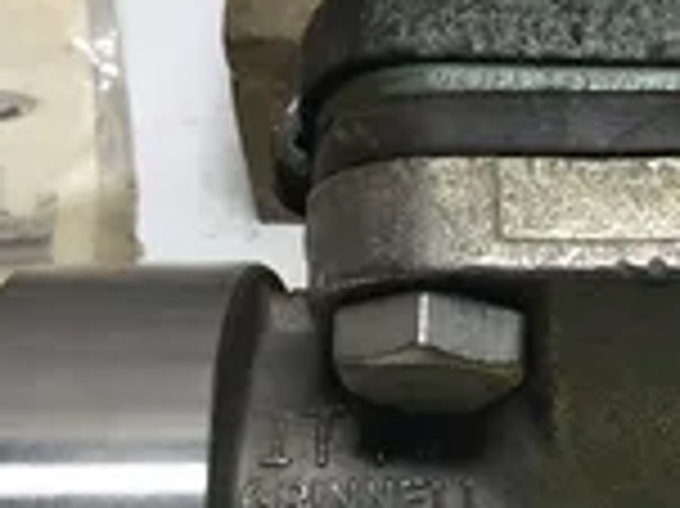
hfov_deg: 22.3
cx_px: 775
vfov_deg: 17.6
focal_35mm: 82
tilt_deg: -54.1
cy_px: 486
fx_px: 1610
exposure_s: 1/120
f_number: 2.4
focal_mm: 3.3
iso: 32
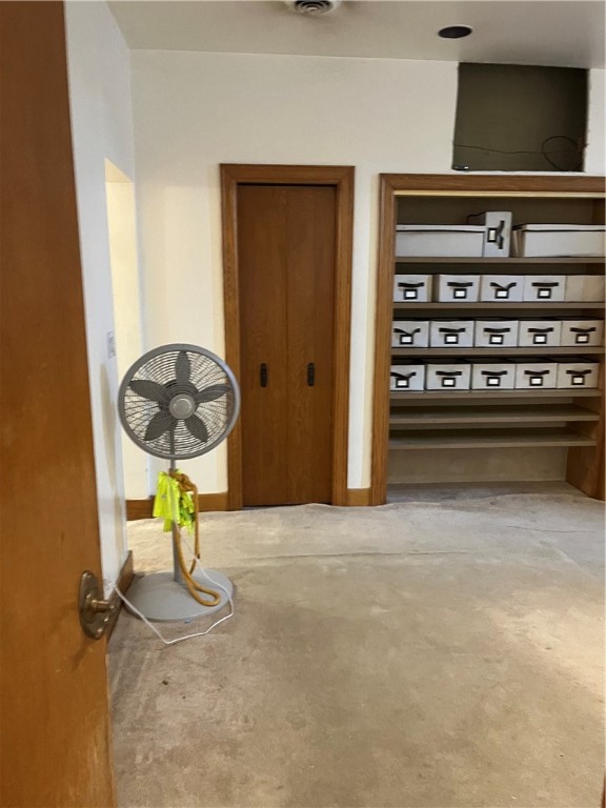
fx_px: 607
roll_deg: +1.2
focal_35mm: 26
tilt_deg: -12.8
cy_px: 404
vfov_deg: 67.3
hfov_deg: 53.1
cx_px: 303
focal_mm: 5.1
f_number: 1.6
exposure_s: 1/40
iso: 640
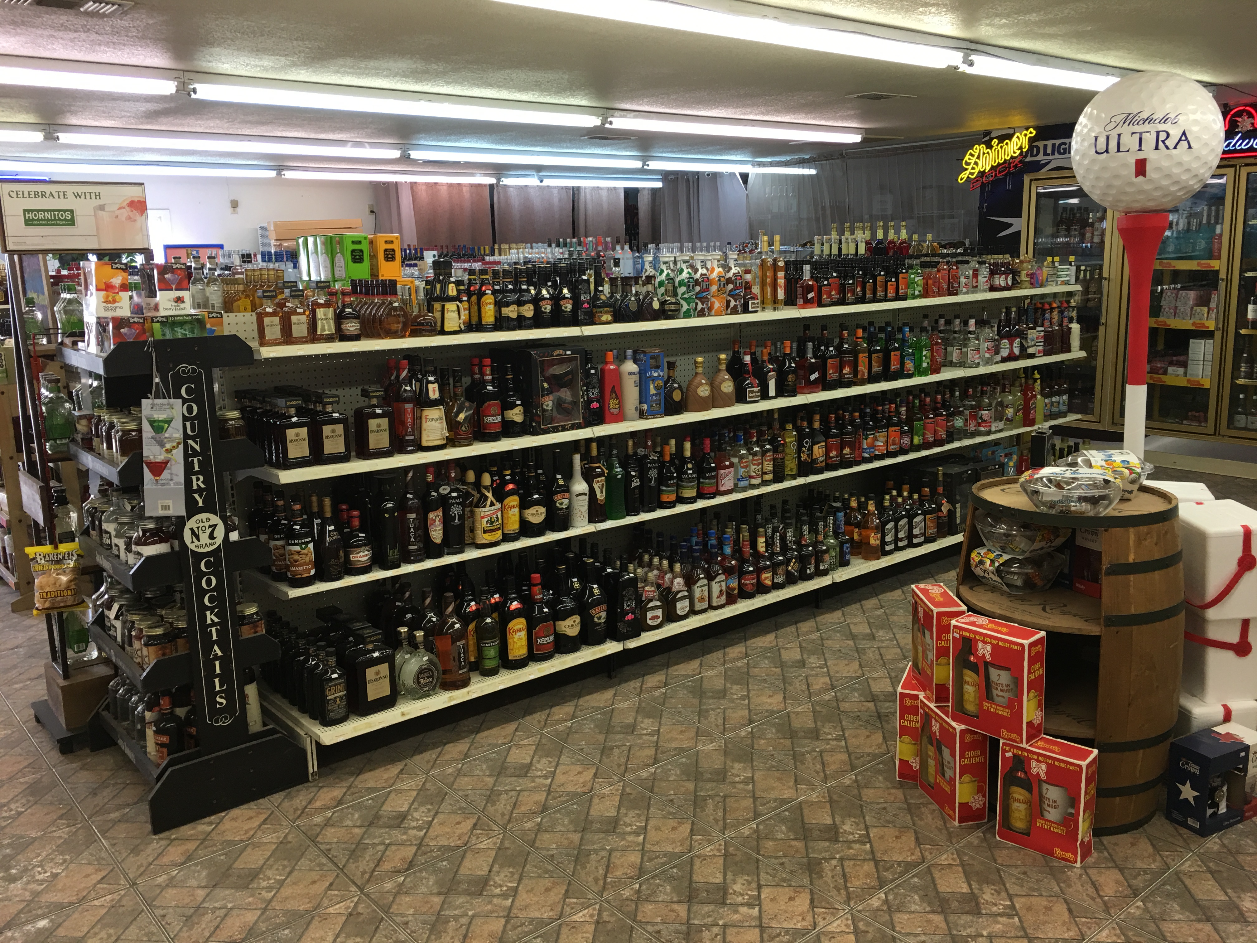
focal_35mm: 29
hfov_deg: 61.7
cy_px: 472
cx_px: 628
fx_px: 1053
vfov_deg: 48.2
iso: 25
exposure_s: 1/30
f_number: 2.2
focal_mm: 4.15
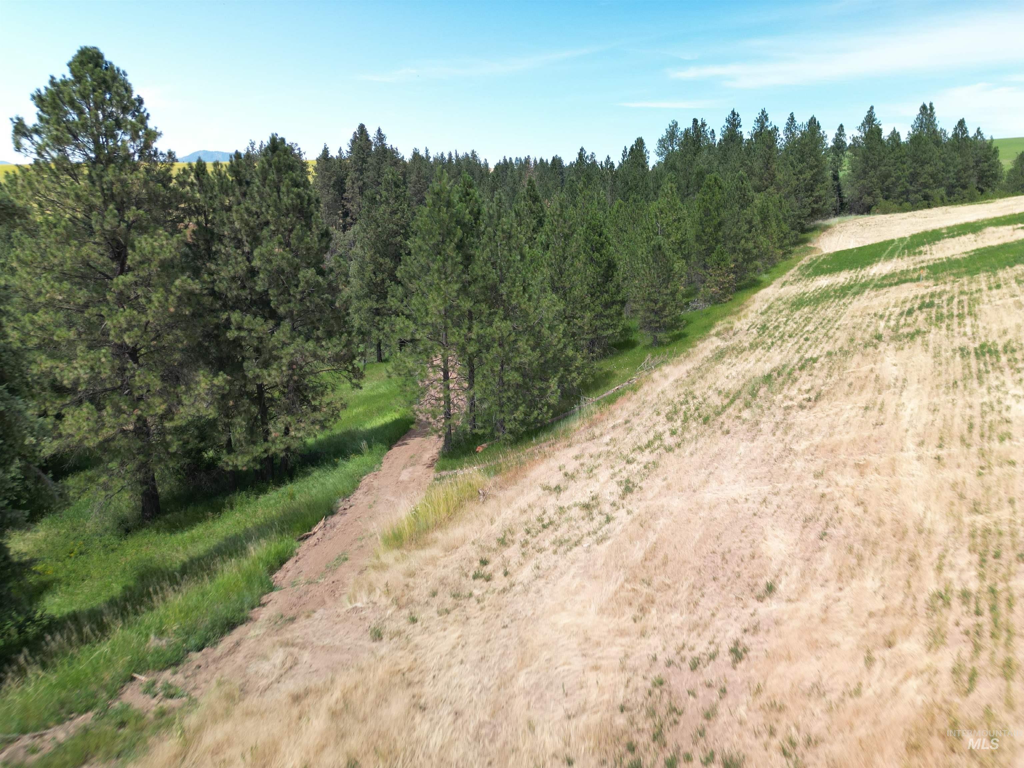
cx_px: 512
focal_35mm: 24
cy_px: 384
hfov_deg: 71.6
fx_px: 710
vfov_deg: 56.8
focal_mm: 6.72
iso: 100
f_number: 1.7
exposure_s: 1/100
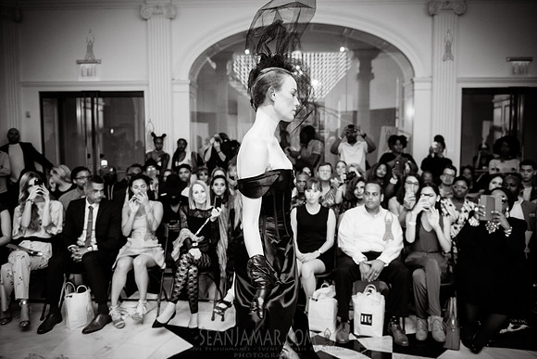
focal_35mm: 27
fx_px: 403
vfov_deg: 48.0
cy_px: 180
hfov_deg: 67.4
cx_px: 268
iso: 5000
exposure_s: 1/200
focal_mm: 27
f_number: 2.8
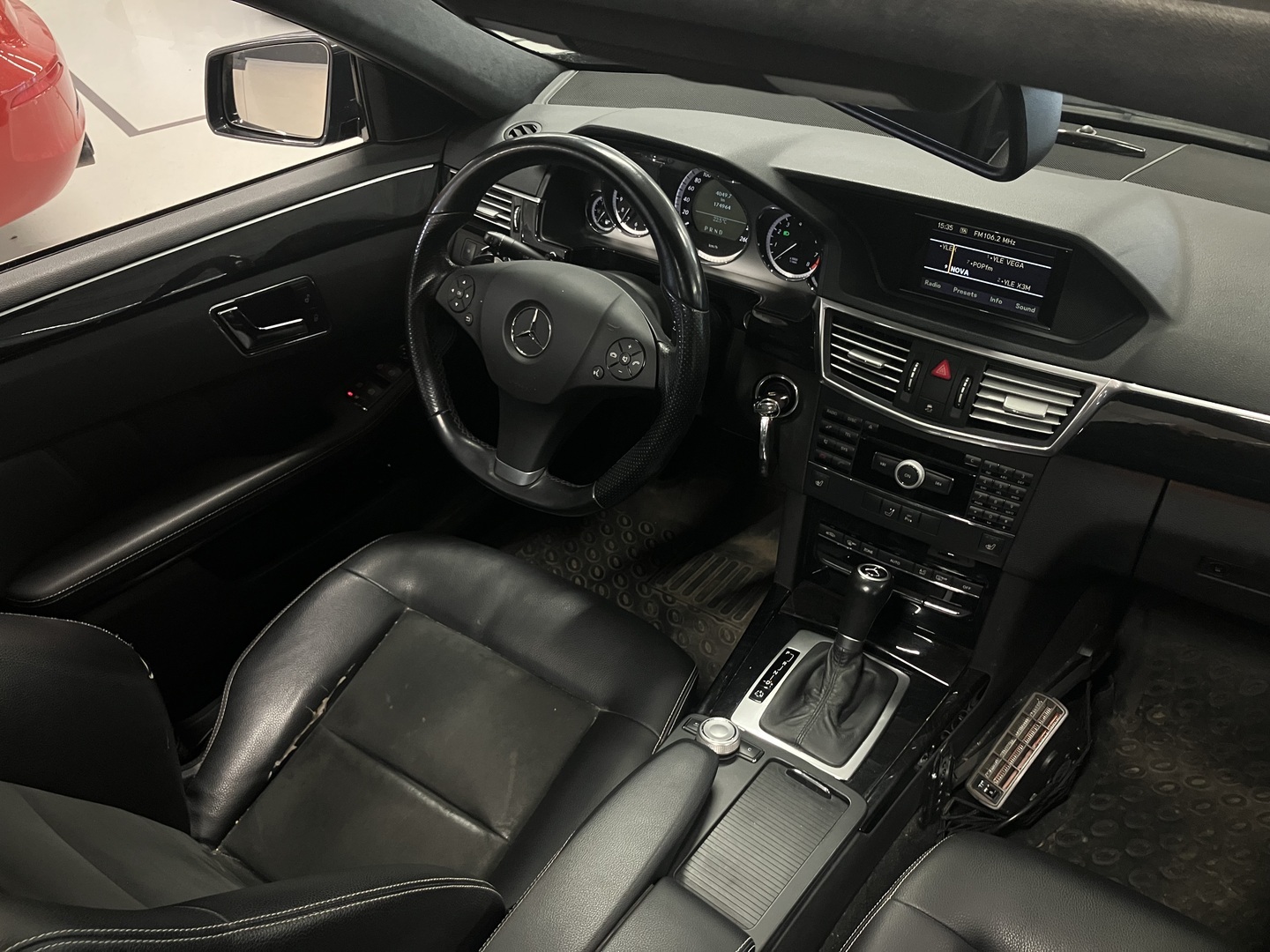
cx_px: 635
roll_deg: +4.0
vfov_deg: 49.7
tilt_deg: -38.9
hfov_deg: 63.4
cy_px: 476
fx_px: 1027
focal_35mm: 28
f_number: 1.8
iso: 250
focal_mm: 3.99
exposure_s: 1/50
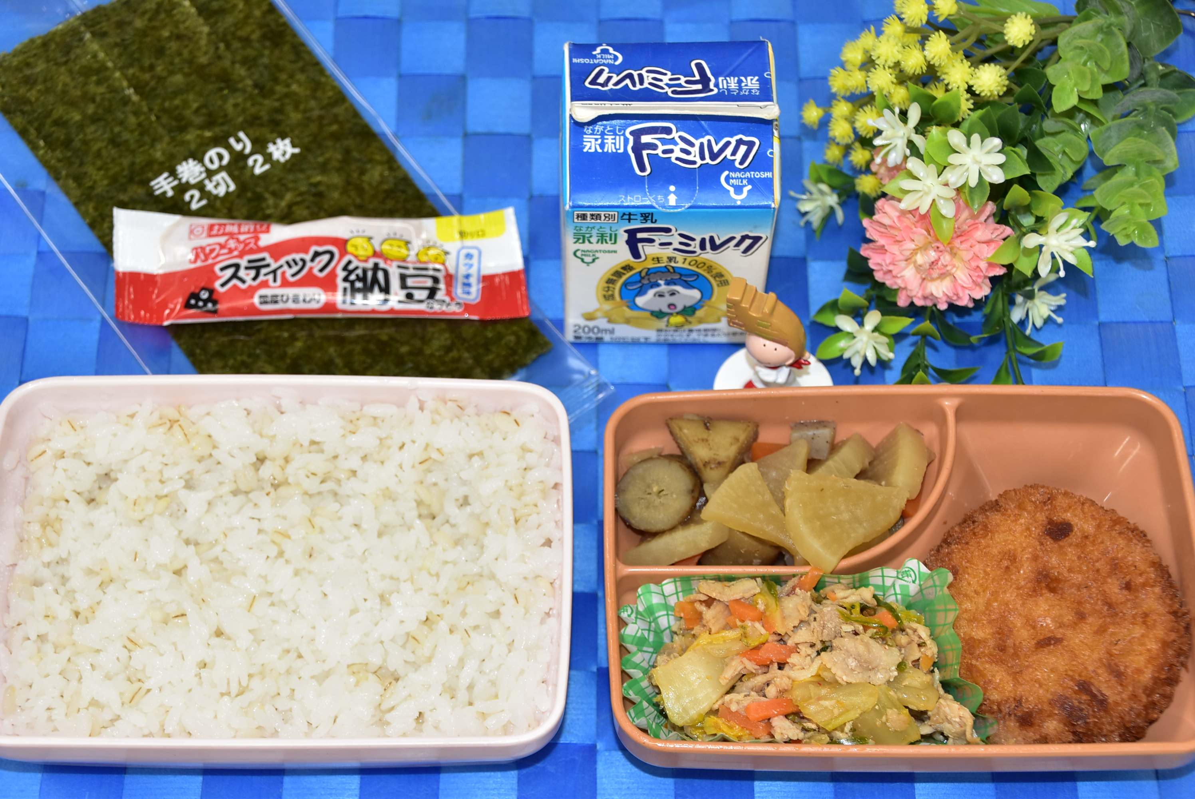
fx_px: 2491
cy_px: 400
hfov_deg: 27.0
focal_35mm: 75
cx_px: 598
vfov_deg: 18.2
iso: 400
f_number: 5
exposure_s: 1/60
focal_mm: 50
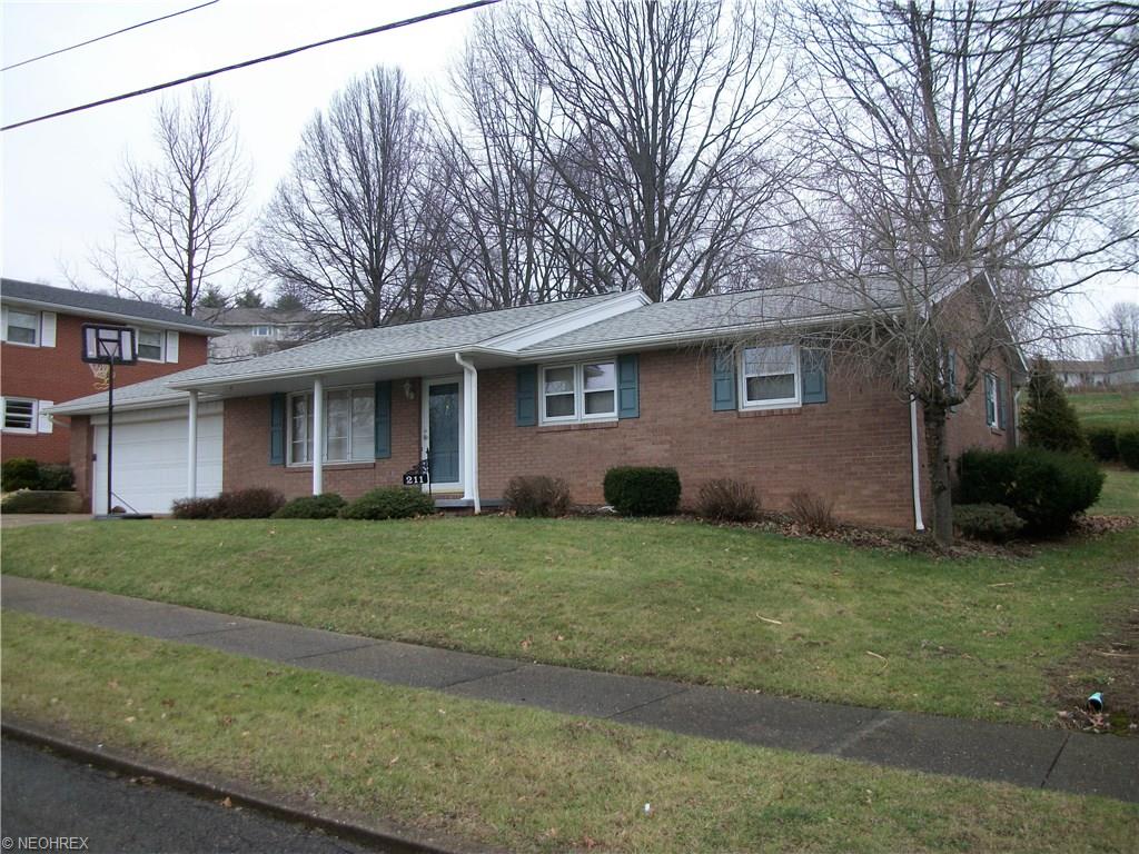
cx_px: 570
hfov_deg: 56.8
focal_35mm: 32
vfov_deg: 44.2
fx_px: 1053
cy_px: 427
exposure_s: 1/200
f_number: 2.9
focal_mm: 5.7
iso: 80
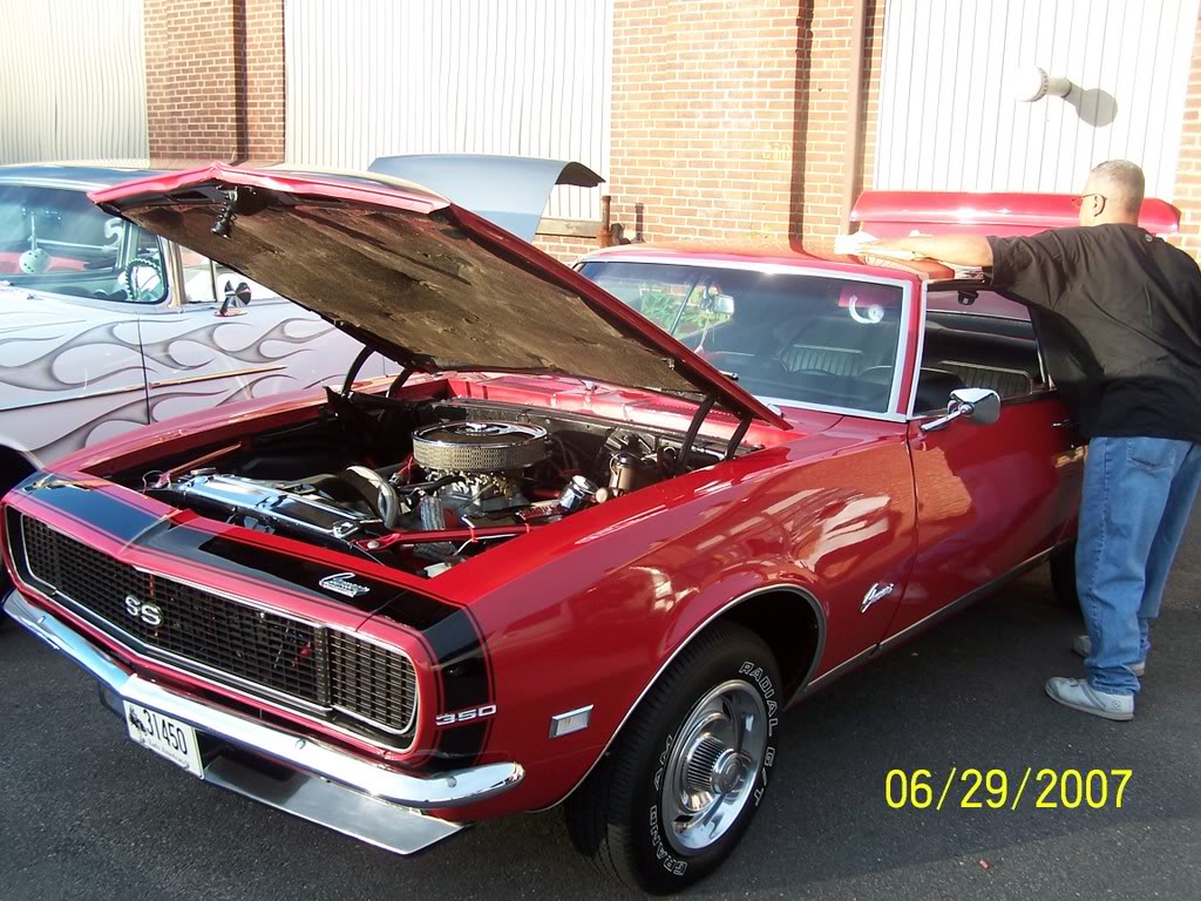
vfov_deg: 37.7
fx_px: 1318
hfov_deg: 49.0
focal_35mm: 38
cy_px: 450
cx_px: 600
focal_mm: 6.3
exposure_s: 1/180
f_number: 2.8
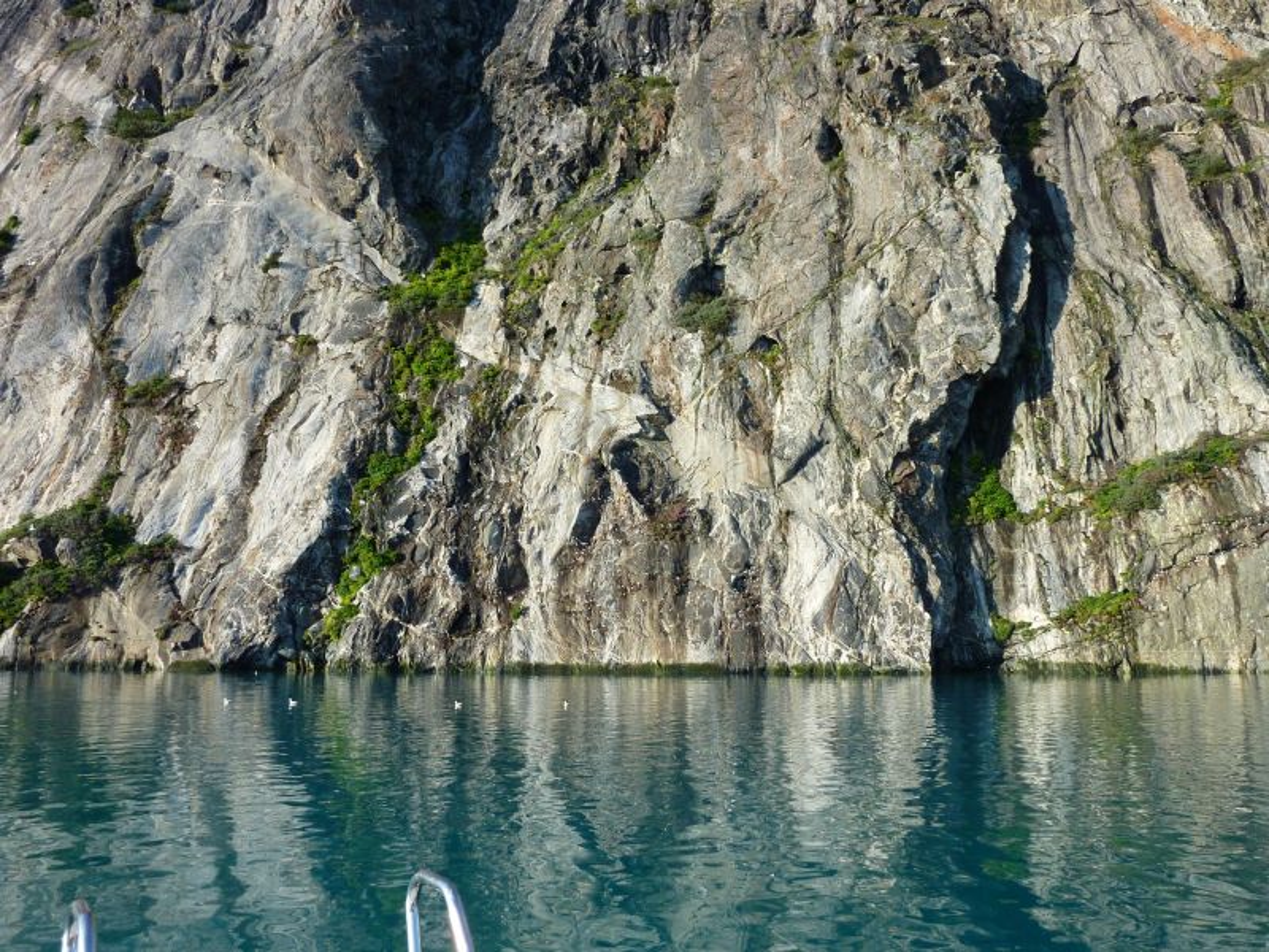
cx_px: 634
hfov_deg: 61.7
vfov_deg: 48.2
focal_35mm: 29
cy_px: 476
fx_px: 1063
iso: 80
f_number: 4
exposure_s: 1/400
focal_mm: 4.7
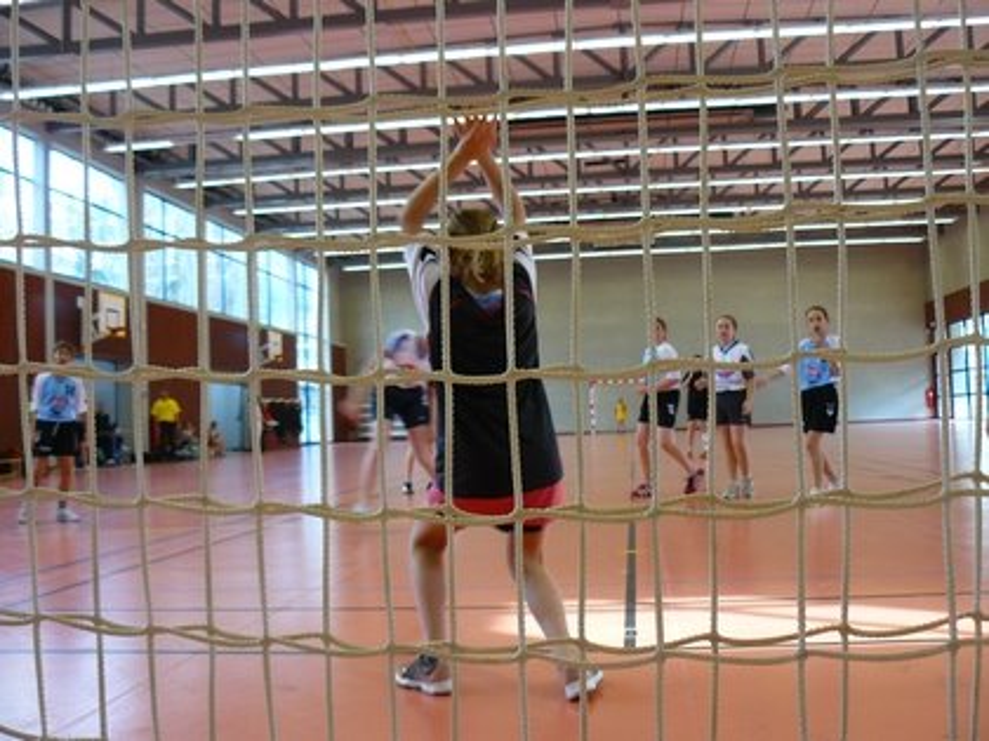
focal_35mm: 36
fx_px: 1029
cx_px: 494
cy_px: 370
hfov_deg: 51.4
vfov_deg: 39.7
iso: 100
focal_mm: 6
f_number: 2.8
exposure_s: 1/50
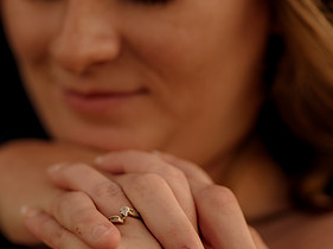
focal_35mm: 169
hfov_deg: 11.6
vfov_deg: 8.7
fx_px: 1624
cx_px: 36
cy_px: 208
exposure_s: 1/80
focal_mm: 85
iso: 100
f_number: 1.8
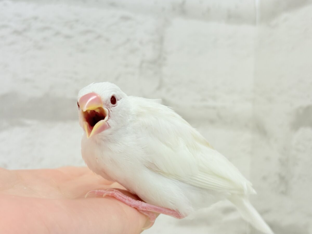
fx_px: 469
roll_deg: -1.1
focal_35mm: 52
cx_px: 156
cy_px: 117
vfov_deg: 28.0
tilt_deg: +0.8
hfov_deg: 36.8
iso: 64
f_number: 1.6
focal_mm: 5.96
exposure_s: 1/100
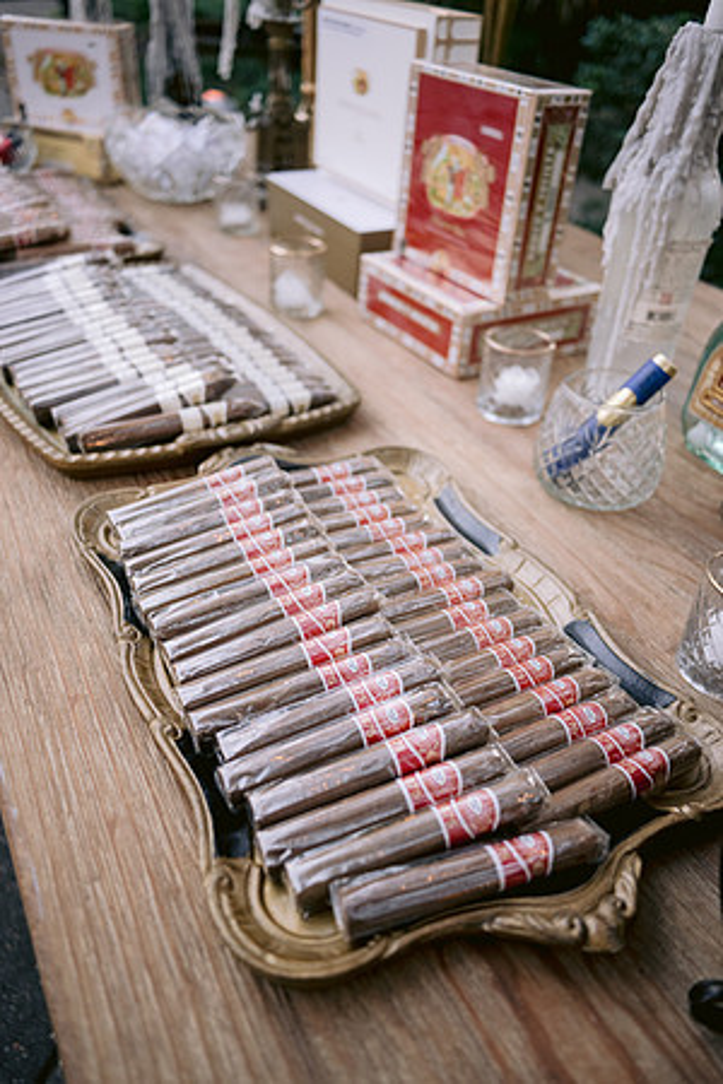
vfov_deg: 65.5
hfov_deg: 46.4
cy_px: 542
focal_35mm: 28
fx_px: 843
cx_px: 362
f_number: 2.8
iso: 800
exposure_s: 1/60
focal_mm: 28
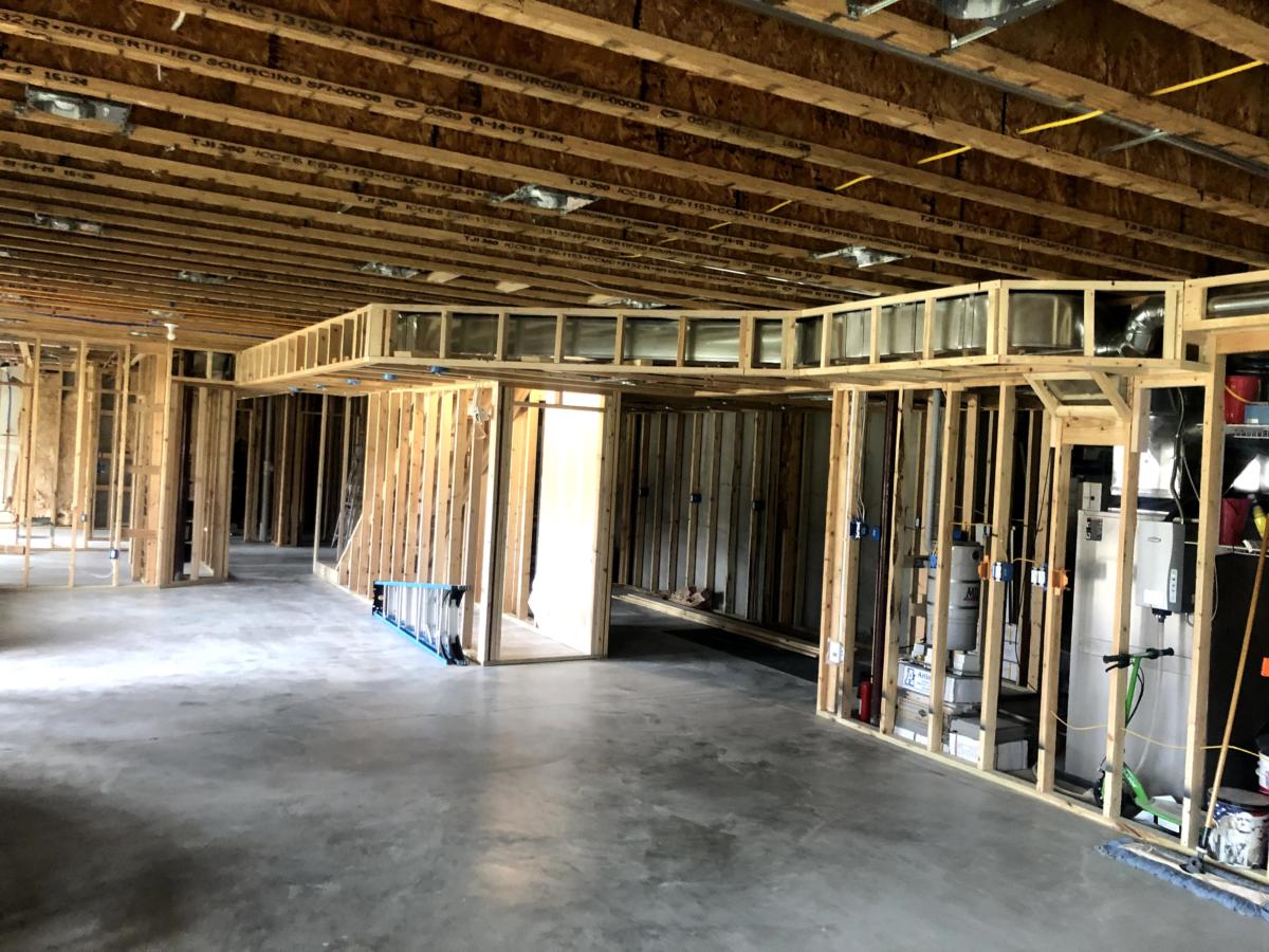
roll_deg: -2.0
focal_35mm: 28
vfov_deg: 49.7
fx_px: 1026
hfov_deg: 63.4
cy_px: 476
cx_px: 634
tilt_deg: +1.8
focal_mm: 4
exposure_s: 1/15
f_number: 1.8
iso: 100
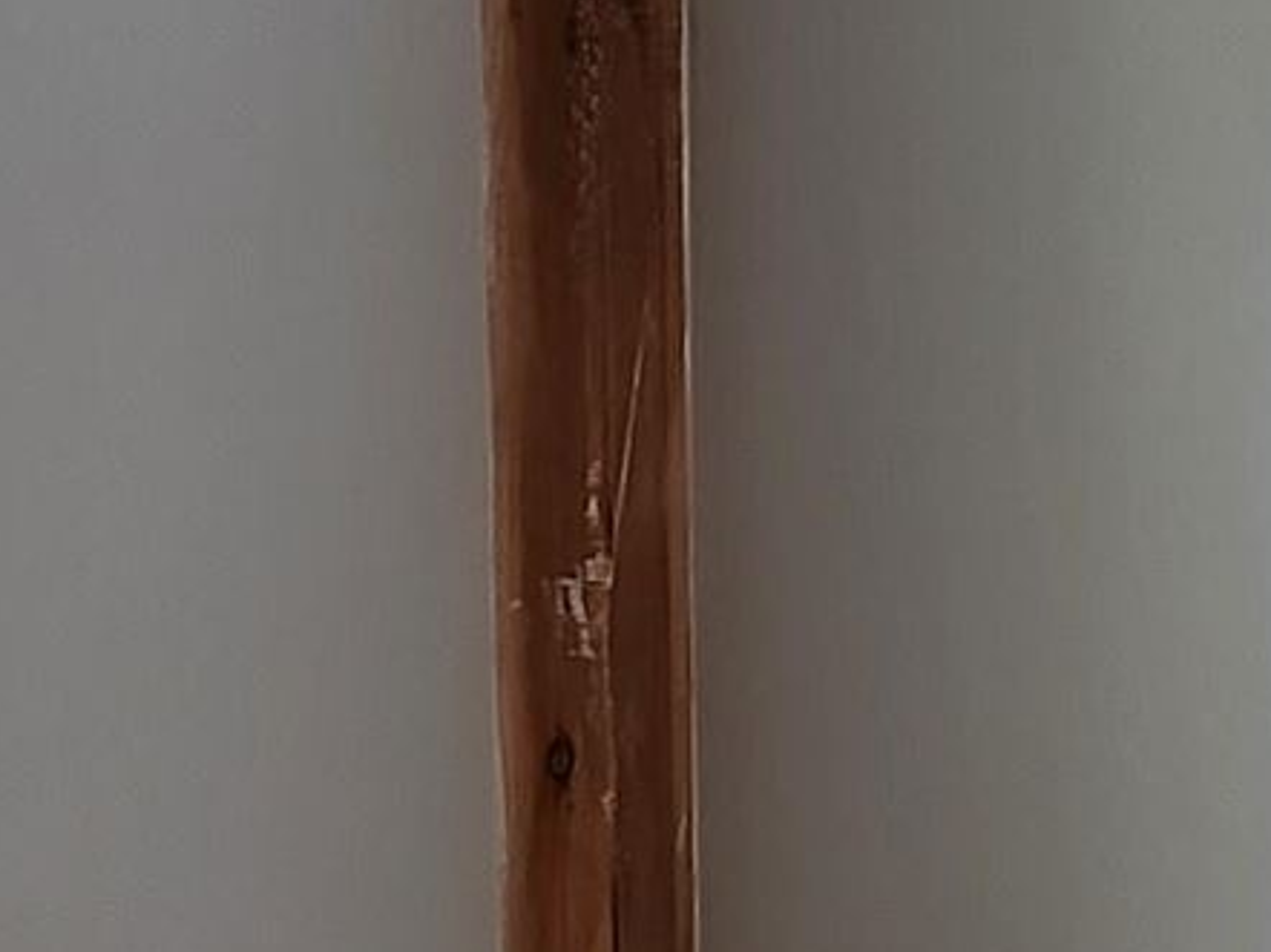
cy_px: 897
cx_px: 1127
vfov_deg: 9.2
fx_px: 5872
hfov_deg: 12.3
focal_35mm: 160
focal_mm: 5.4
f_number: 1.8
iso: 125
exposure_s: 1/180
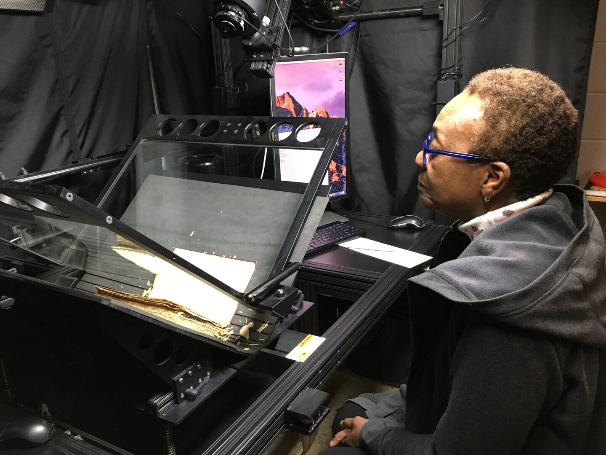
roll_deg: +2.4
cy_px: 228
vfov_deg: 48.2
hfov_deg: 61.7
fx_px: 508
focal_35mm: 29
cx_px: 303
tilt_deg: -17.8
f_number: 2.2
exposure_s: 1/30
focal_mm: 4.15
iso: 160
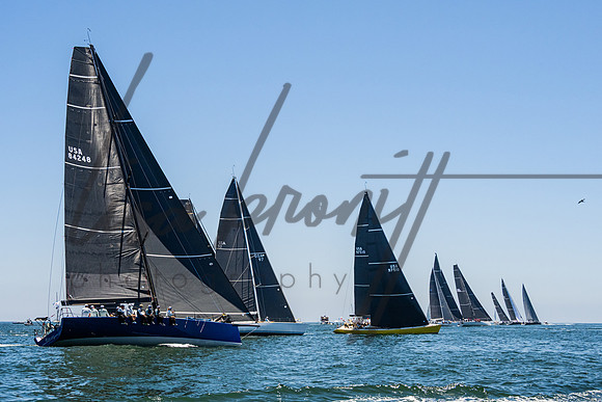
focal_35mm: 58
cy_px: 254
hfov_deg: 34.7
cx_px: 279
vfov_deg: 23.5
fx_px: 963
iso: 500
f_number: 8
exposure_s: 1/2500
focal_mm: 43
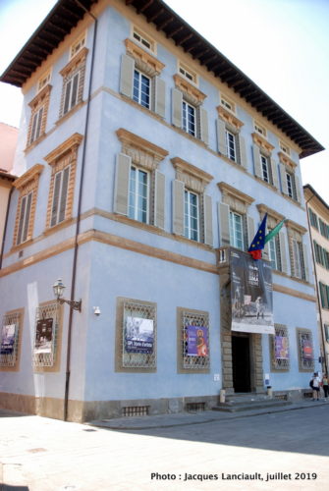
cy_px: 246
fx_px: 369
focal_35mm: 27
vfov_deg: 67.3
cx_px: 164
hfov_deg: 48.1
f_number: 5.6
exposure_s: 1/125
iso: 100
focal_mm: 18
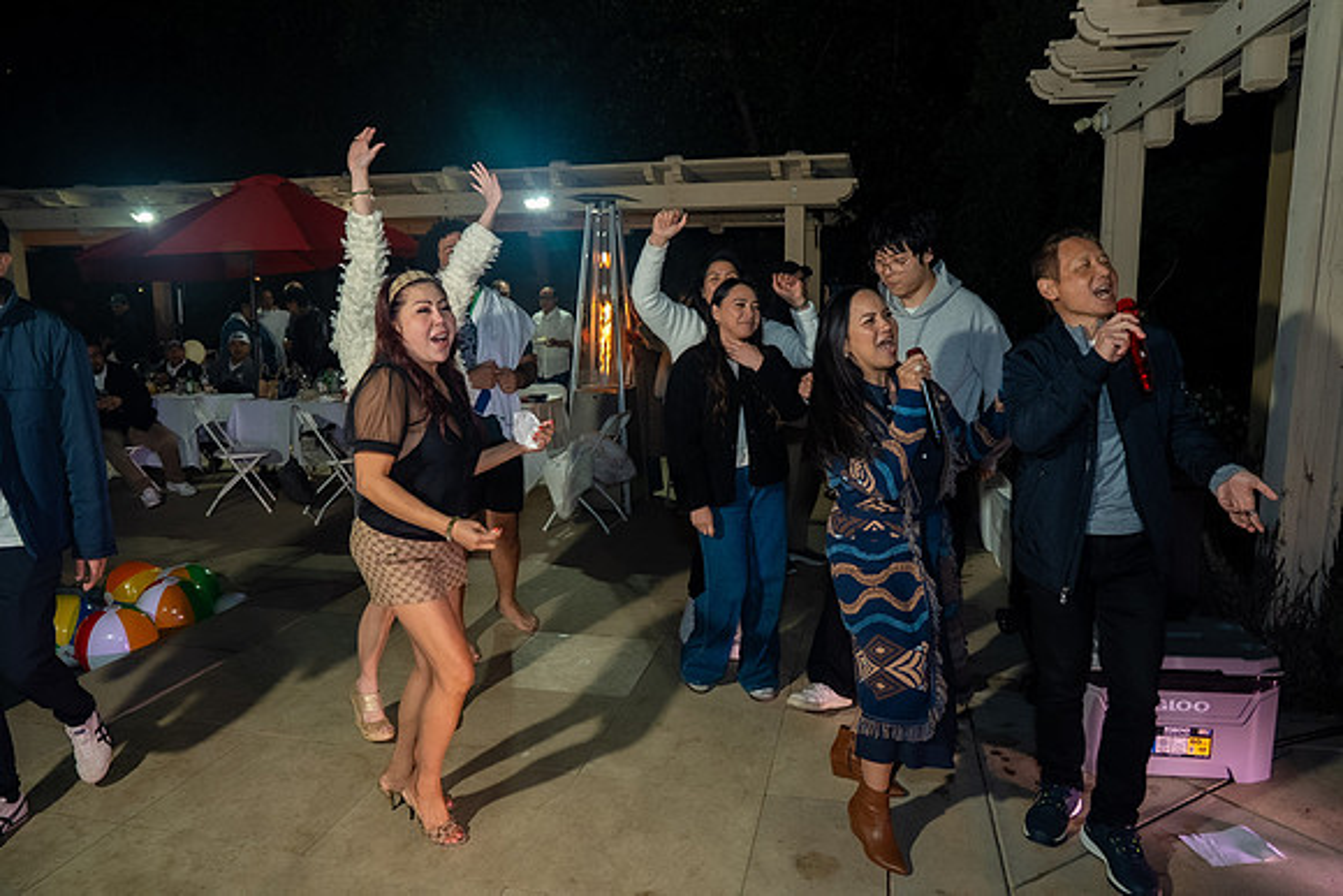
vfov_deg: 53.2
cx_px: 672
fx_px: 896
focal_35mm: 24
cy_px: 448
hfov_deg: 73.7
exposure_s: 1/160
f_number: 2.8
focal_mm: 24
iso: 1000
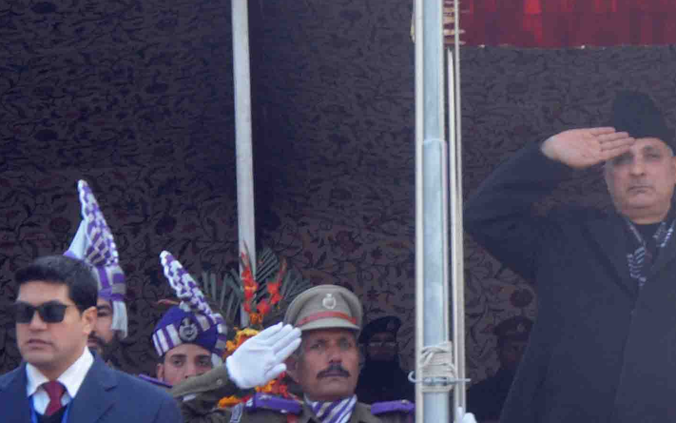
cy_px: 377
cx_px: 766
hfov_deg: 11.8
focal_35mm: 175
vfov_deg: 7.5
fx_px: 3224
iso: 400
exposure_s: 1/160
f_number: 6.3
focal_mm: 38
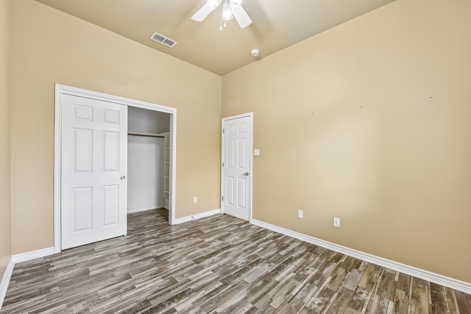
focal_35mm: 14
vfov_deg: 81.2
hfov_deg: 104.3
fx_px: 183
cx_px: 236
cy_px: 157
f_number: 8
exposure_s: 1/15
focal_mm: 14
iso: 500
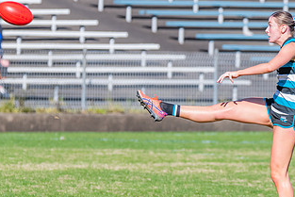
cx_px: 201
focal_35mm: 890
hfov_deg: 2.3
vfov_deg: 1.5
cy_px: 139
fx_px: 7296
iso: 800
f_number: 9
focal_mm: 380
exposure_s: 1/1600
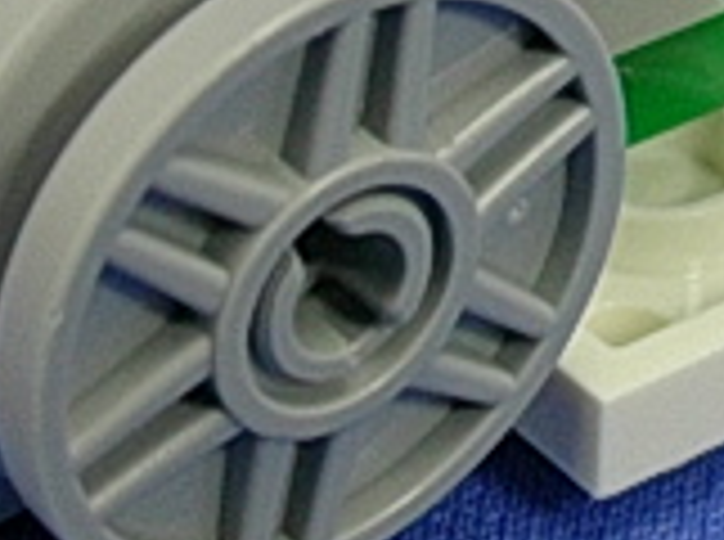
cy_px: -284
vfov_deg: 4.9
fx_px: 6240
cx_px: 598
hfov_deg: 6.6
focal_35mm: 299
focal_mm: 11.3
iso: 70
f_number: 3.8
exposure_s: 1/16.9
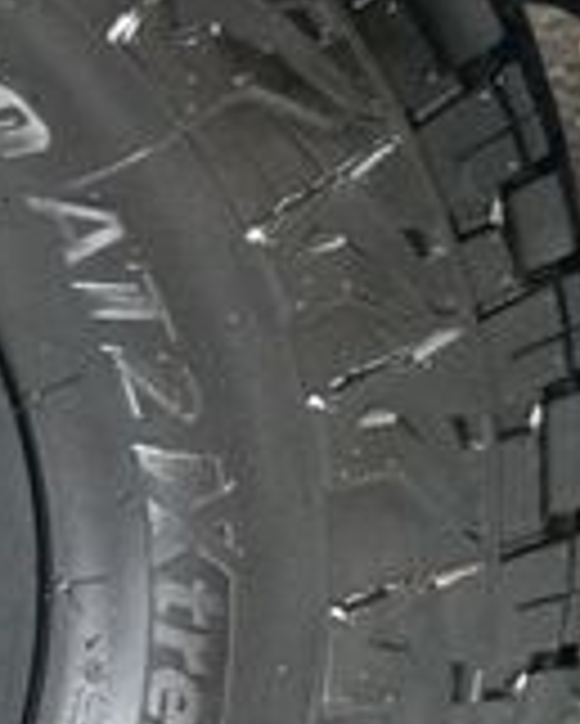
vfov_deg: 7.7
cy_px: 652
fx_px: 5359
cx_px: -818
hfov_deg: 5.9
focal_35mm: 250
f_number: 4.5
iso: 4000
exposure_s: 1/60
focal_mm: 45
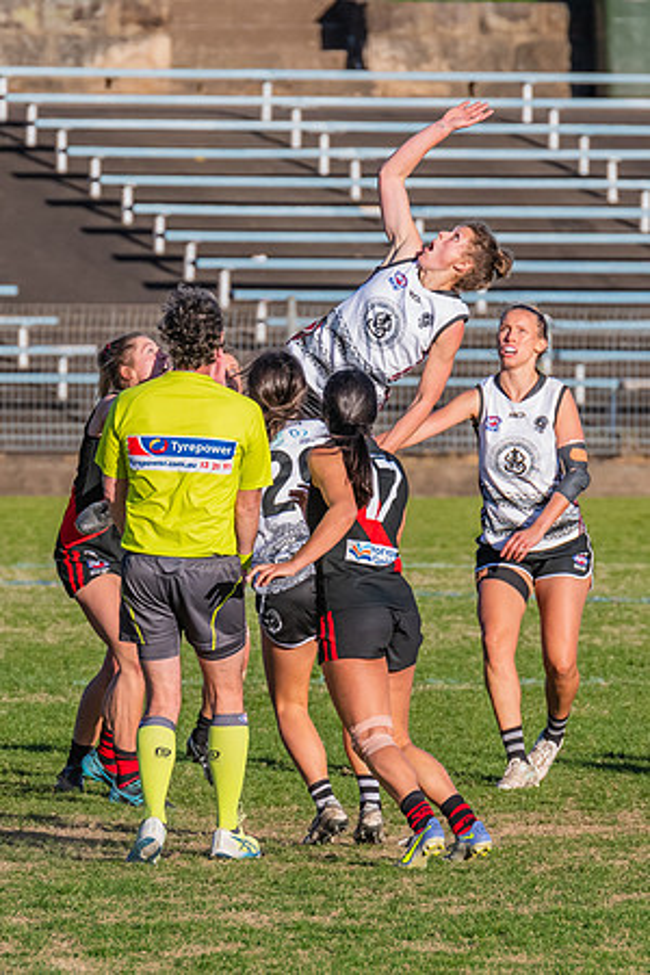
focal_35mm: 820
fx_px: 22195
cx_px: 221
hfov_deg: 1.7
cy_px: 515
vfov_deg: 2.5
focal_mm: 420
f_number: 9
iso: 800
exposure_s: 1/1250
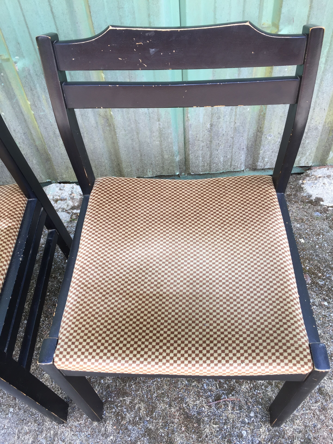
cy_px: 222
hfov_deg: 48.2
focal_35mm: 29
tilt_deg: -50.9
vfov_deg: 61.7
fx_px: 372
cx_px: 166
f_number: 2.2
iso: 32
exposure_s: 1/113
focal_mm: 4.15
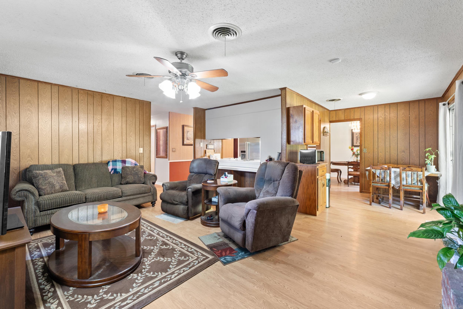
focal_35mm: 15
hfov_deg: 100.4
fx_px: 193
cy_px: 154
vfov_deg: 77.3
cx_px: 232
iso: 200
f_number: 9
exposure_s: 3.2
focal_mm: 10
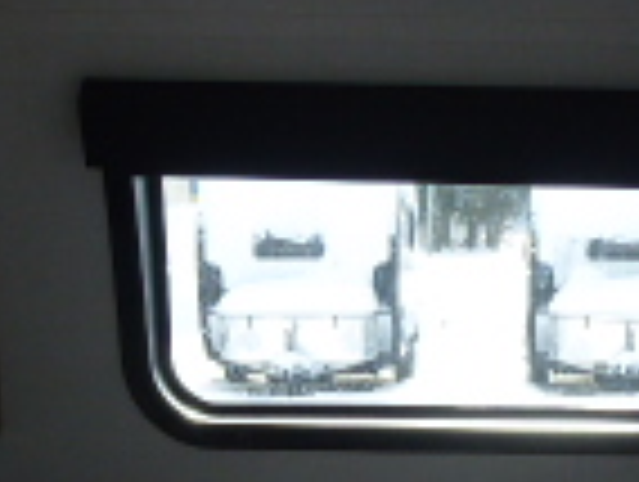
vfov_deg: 12.6
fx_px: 1997
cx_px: 482
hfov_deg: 18.1
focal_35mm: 108
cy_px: 856
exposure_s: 1/60
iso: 100
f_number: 3.3
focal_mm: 4.3
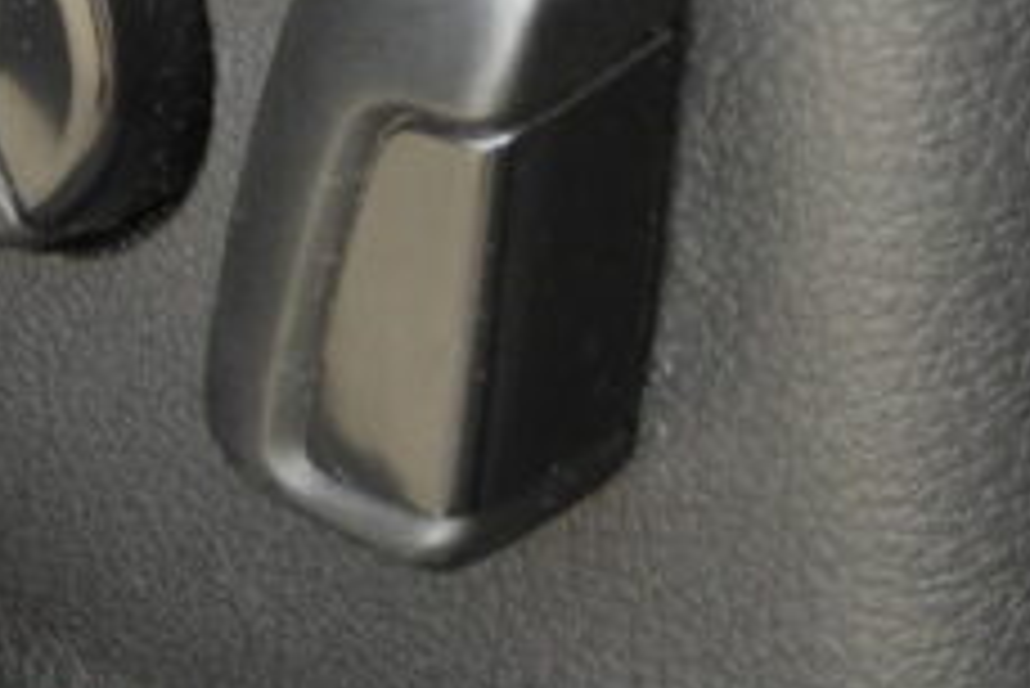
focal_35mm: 597
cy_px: -319
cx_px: 144
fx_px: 17091
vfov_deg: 2.3
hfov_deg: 3.5
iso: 125
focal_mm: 33.2
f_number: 4.5
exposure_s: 1/60
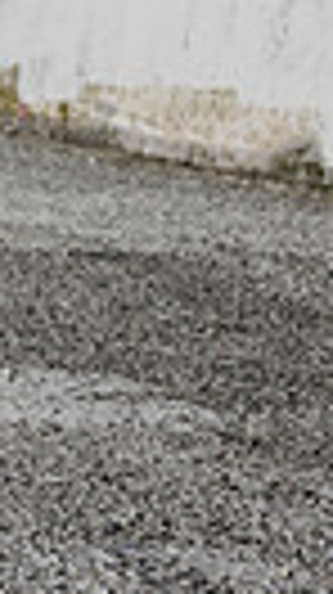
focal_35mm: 118
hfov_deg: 8.3
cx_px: -727
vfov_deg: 18.2
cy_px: 233
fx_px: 1857
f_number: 11
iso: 200
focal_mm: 24
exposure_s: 1/500
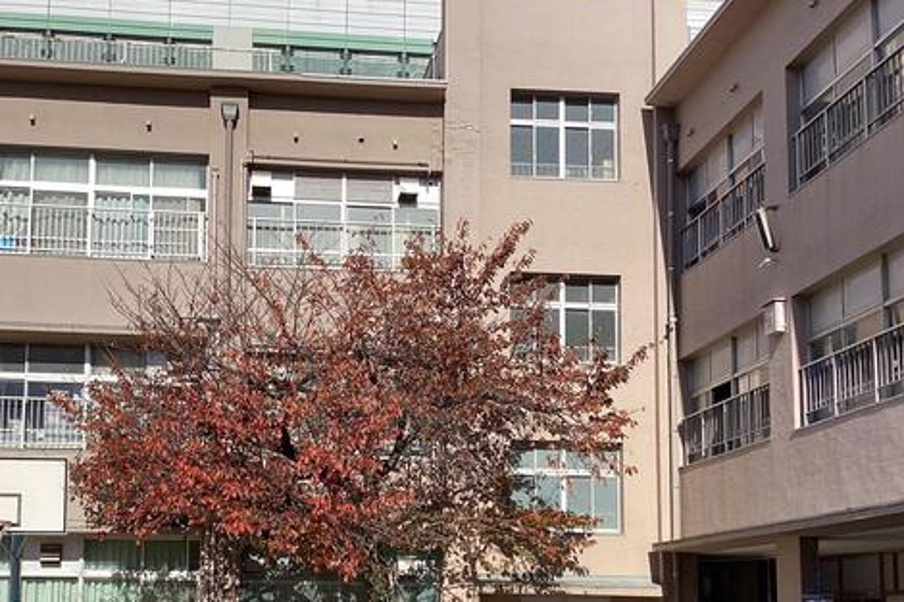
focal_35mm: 48
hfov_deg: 40.9
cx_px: 348
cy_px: 486
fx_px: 1205
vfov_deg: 27.5
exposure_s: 1/2203
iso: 25
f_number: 2.4
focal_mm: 3.3
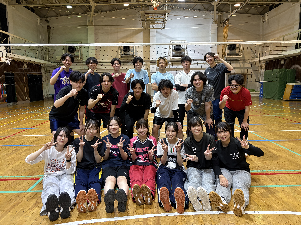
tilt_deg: -7.8
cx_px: 150
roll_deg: +1.8
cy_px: 112
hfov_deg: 67.3
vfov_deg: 53.1
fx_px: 226
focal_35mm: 26
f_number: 1.6
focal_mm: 5.96
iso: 200
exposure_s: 1/50
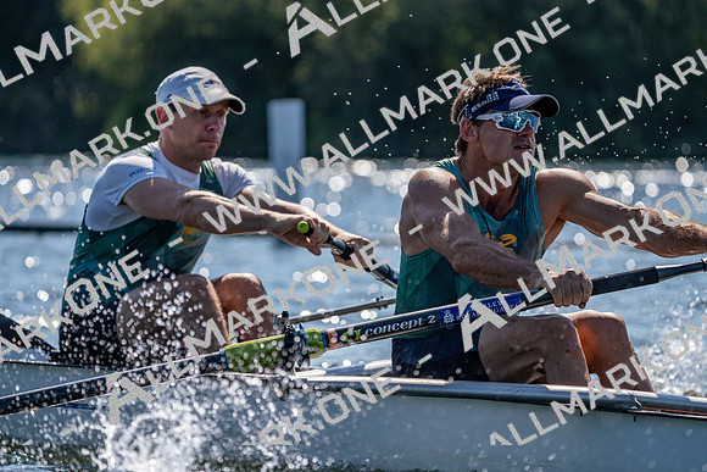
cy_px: 236
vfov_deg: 5.2
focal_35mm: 266
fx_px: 5225
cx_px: 354
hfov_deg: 7.7
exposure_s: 1/1600
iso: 200
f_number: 5.6
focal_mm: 266
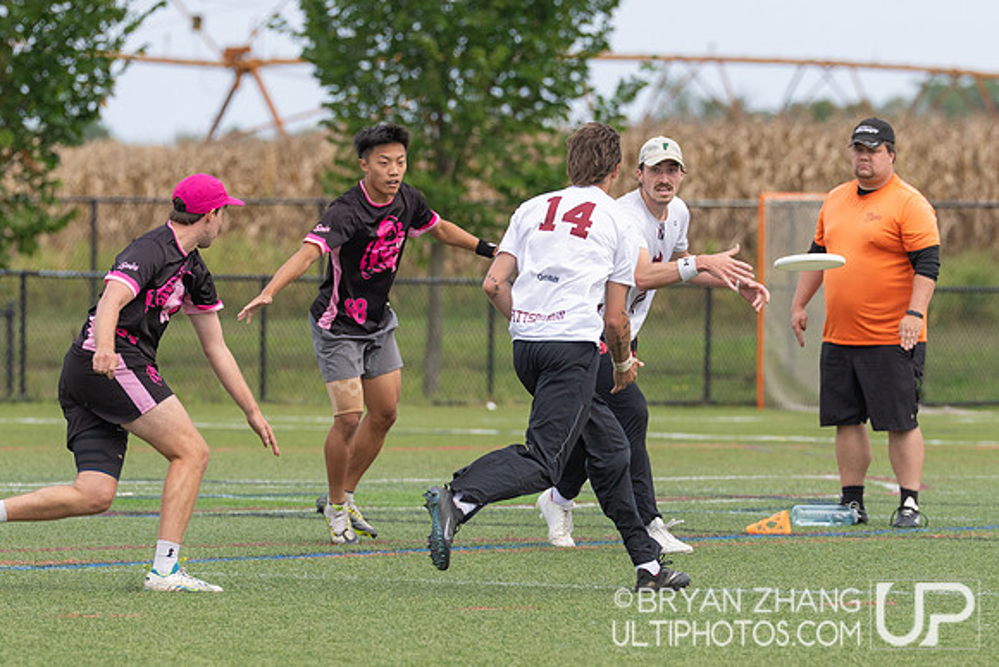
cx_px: 678
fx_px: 10456
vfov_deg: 3.7
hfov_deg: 5.5
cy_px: 465
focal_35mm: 377
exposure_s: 1/1600
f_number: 4
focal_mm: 200
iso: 250
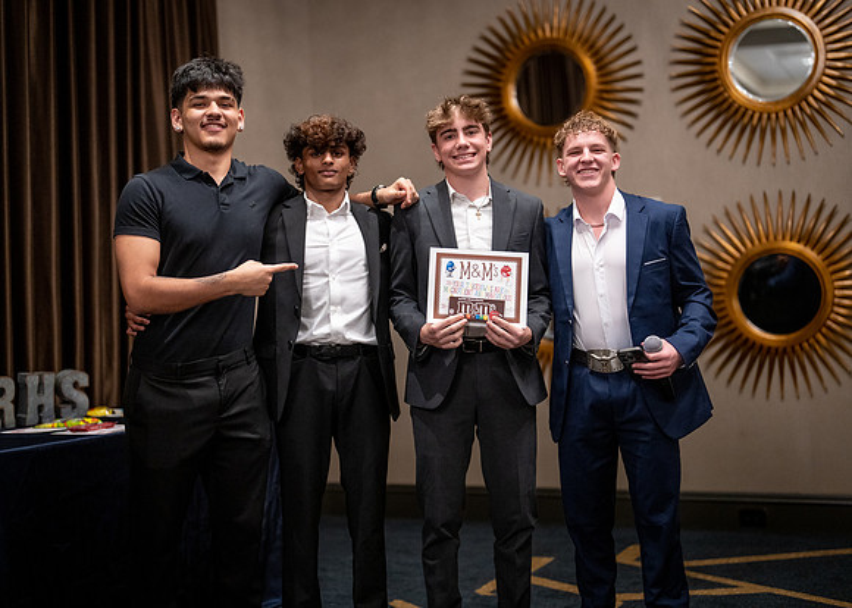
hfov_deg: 36.5
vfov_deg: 26.5
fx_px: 1292
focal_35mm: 53
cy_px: 304
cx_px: 426
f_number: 1.2
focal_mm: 50
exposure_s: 1/320
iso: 1600
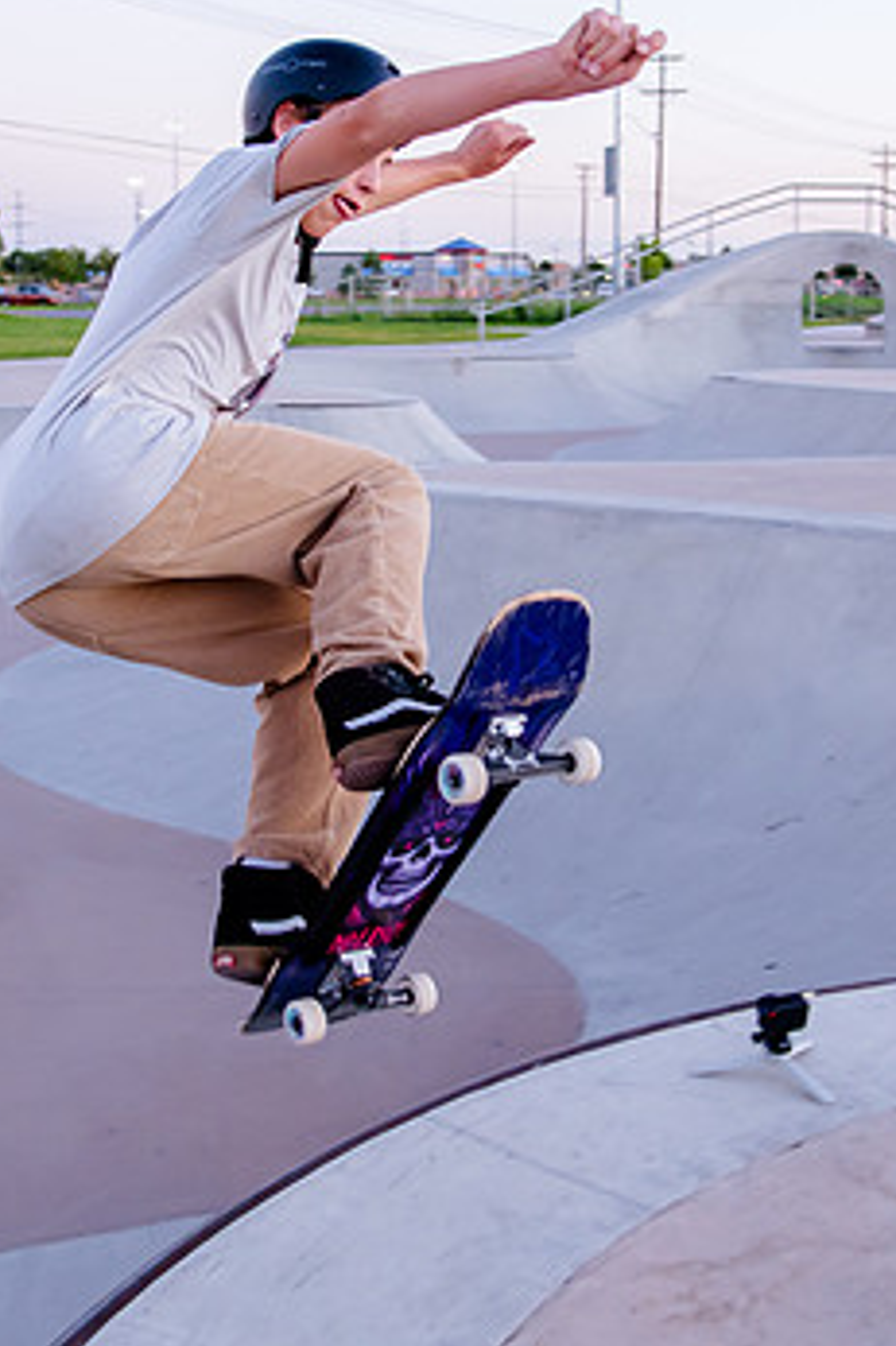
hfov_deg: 28.6
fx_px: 1756
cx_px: 454
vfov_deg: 41.7
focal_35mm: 47
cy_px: 516
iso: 2000
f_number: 4
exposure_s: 1/250
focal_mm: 24
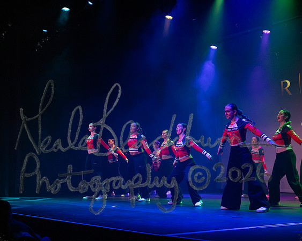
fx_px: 503
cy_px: 120
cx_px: 130
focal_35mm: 56
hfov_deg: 33.3
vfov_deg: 27.0
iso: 6400
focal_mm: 50
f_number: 5
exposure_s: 1/400
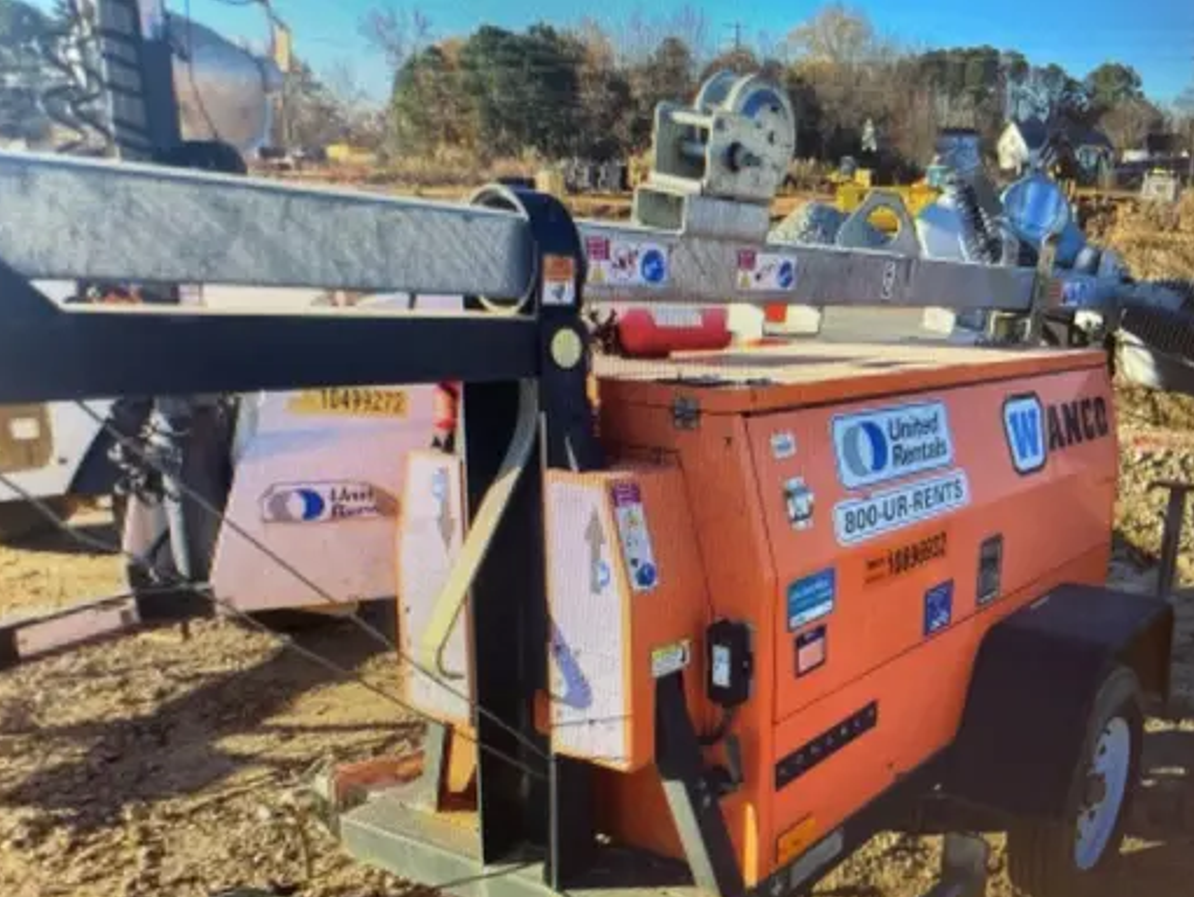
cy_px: 480
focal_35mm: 28
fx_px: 966
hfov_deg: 63.4
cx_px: 589
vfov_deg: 49.8
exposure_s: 1/60
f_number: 1.6
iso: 100
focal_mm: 4.2
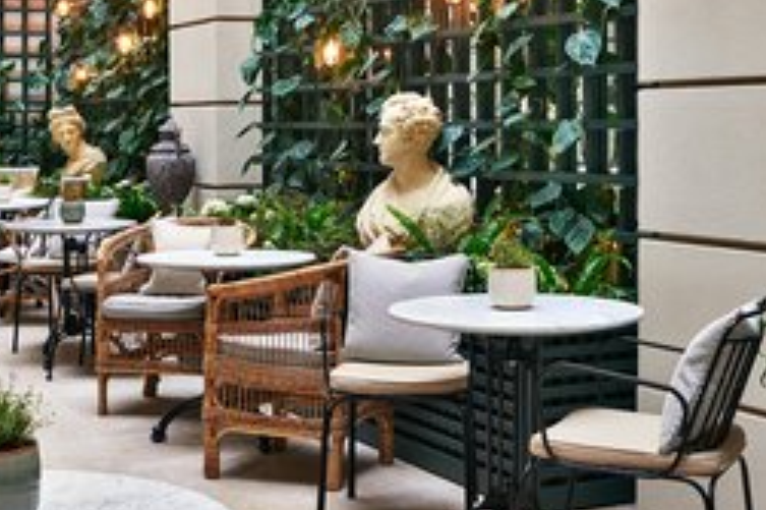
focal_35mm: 67
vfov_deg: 20.1
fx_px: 1425
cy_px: 113
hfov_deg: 30.0
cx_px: 296
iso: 100
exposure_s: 1/2.5
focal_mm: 35
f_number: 11
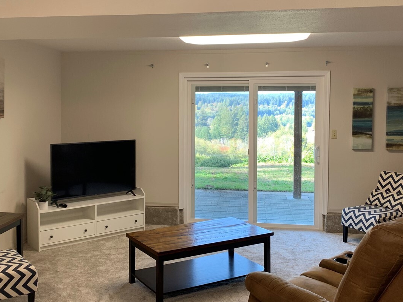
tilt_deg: -4.2
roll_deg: +0.0
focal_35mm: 39
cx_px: 183
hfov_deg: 47.8
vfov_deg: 36.7
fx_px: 454
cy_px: 130
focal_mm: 4.25
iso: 50
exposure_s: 1/60
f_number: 1.8
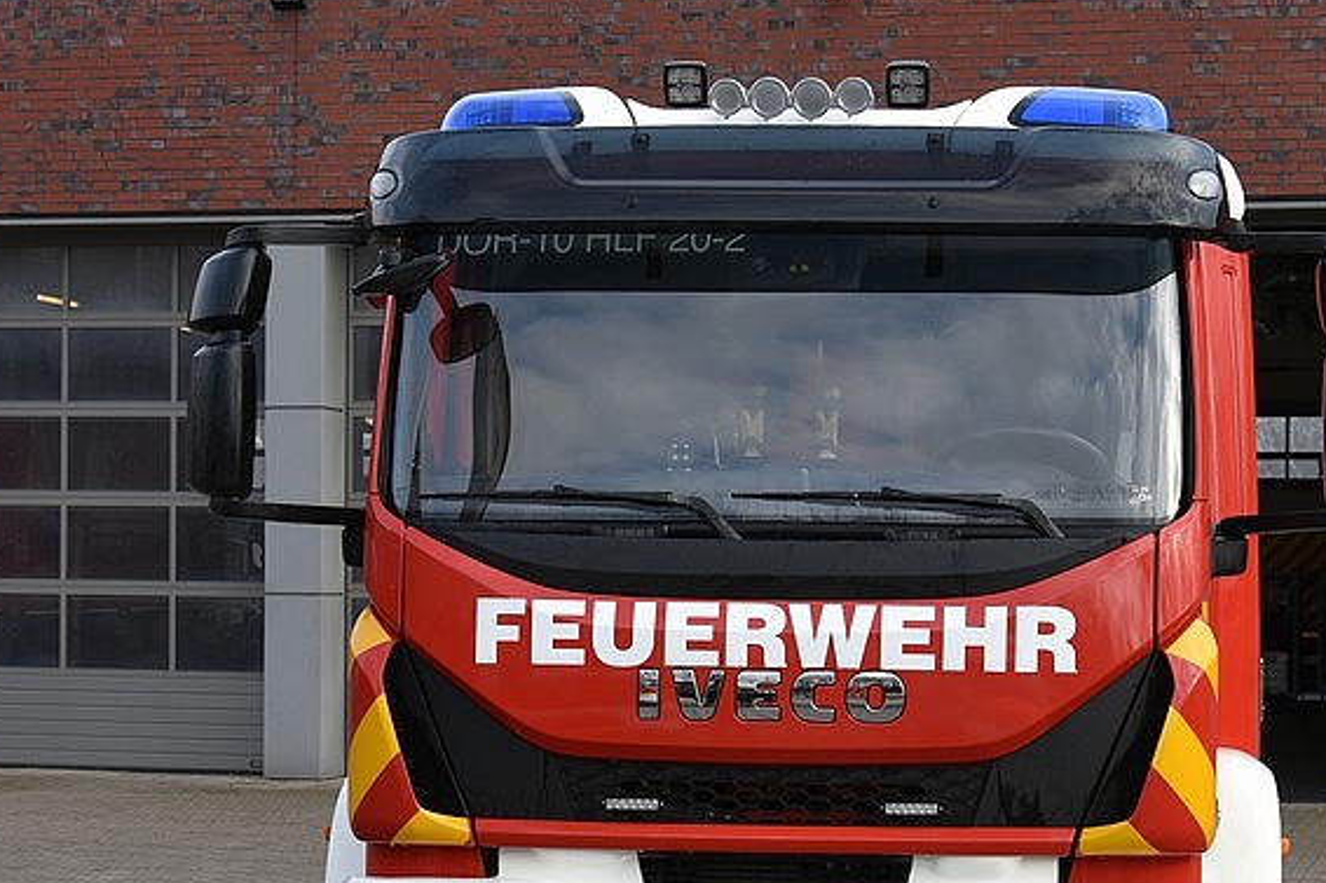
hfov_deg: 28.7
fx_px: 2577
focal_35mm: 70
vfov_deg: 19.3
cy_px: 686
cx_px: 832
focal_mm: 44
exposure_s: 1/250
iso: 360
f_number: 8
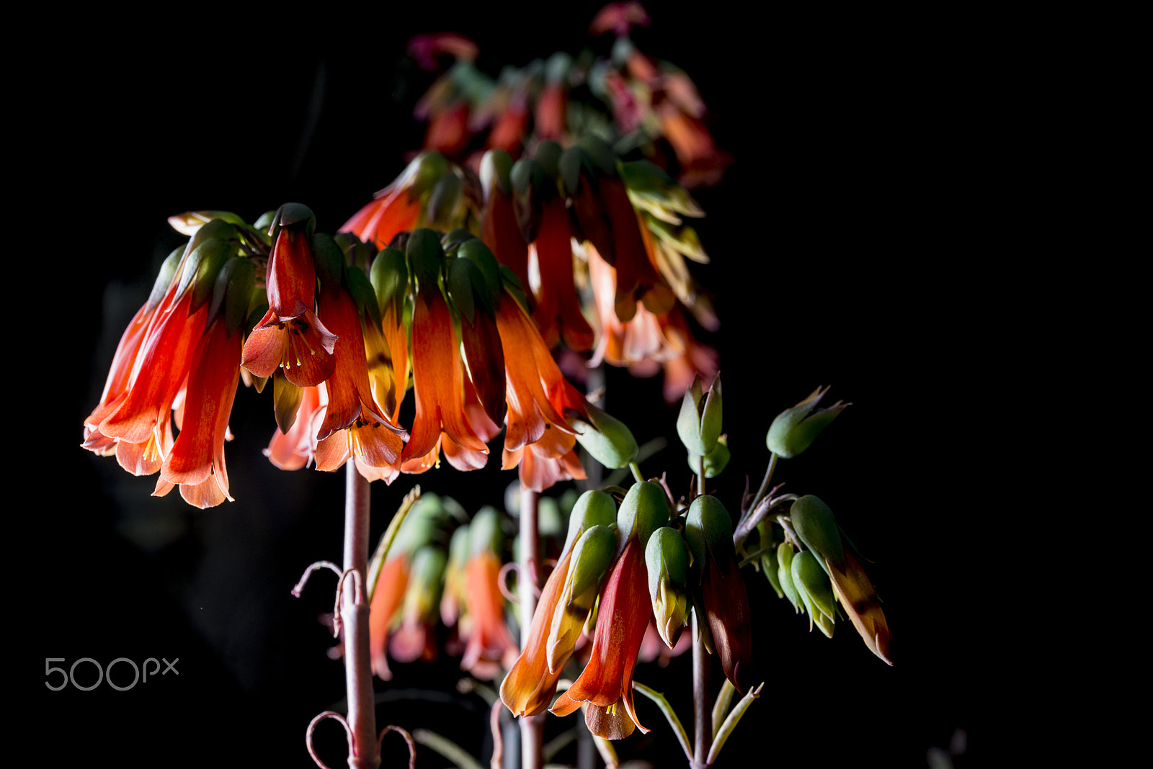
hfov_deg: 33.4
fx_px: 1922
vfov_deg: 22.6
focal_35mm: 60
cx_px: 576
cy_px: 384
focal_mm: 60
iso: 100
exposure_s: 1/200
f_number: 16
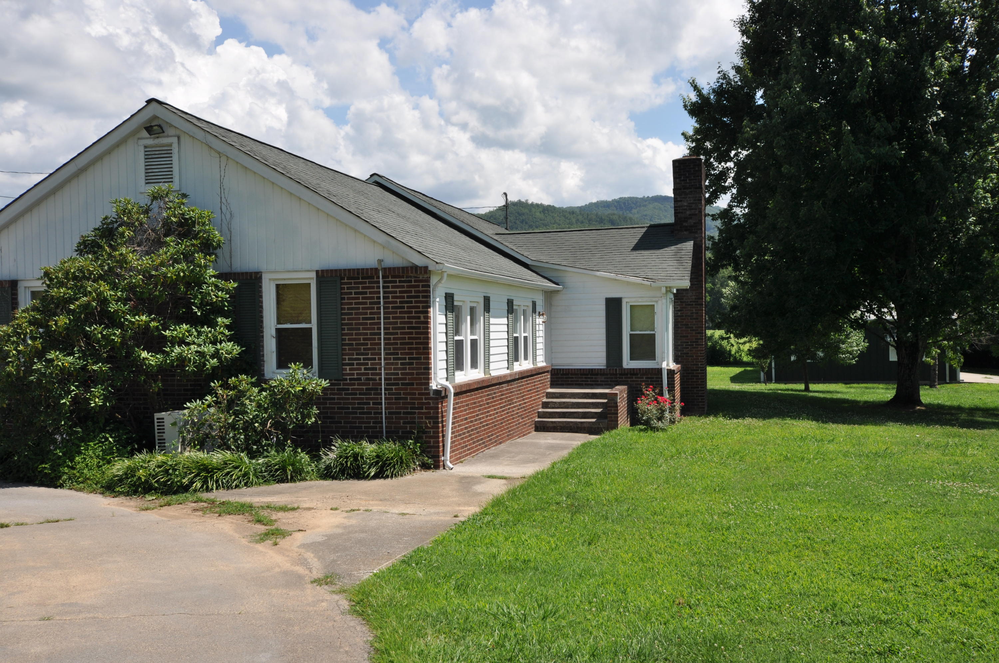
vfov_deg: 36.8
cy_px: 332
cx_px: 500
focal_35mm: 36
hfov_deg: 53.2
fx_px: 998
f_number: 9
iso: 200
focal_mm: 24
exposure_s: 1/320
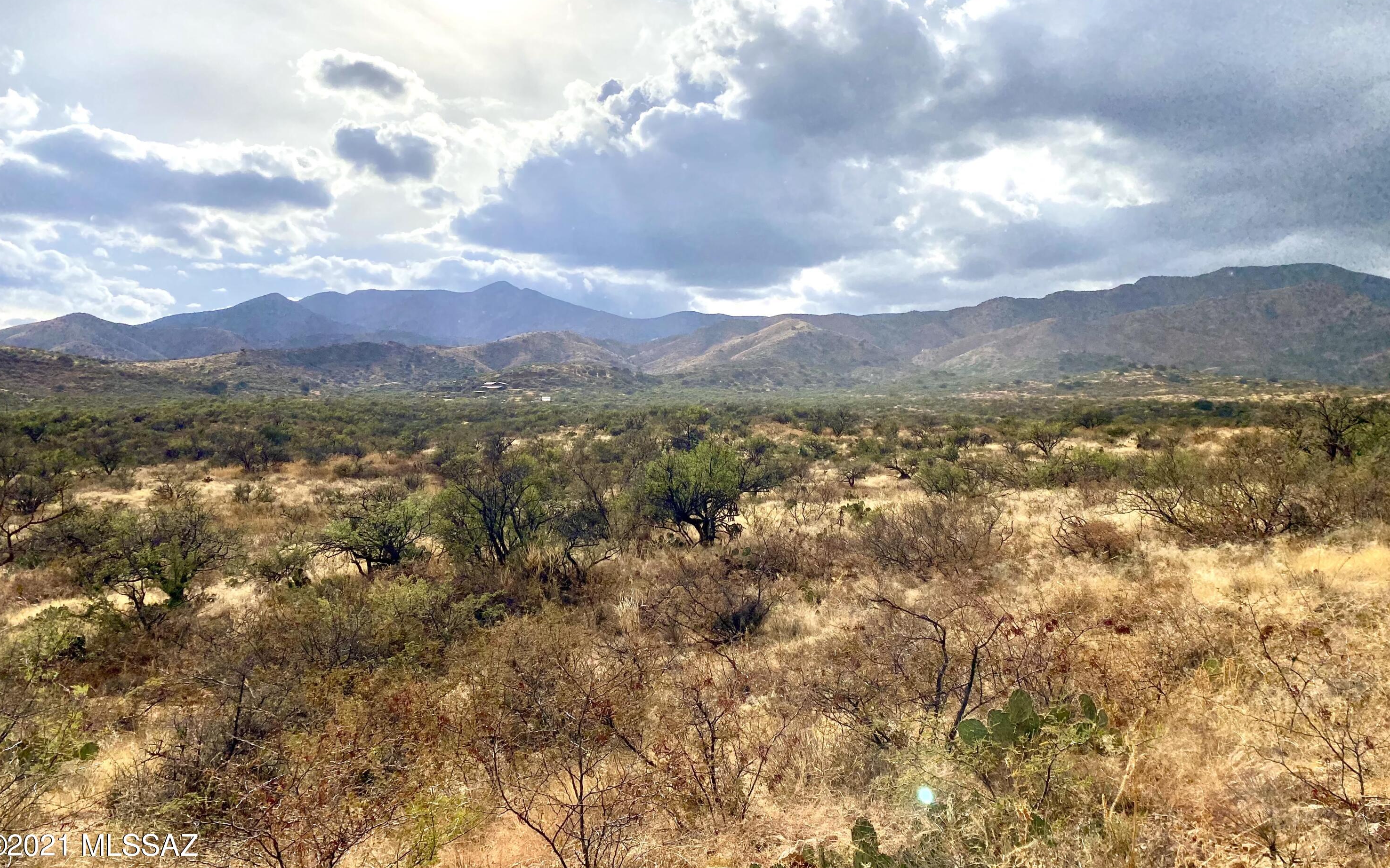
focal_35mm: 28
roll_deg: +0.4
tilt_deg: +2.8
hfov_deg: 66.5
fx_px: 1061
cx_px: 688
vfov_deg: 44.4
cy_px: 365
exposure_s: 1/8197
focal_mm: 4.25
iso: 32
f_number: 1.8
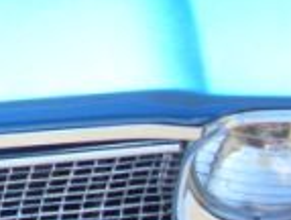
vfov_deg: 6.9
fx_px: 1787
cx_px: -505
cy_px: -161
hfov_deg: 8.2
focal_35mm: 212
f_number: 7.7
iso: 80
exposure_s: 1/60
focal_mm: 6.3
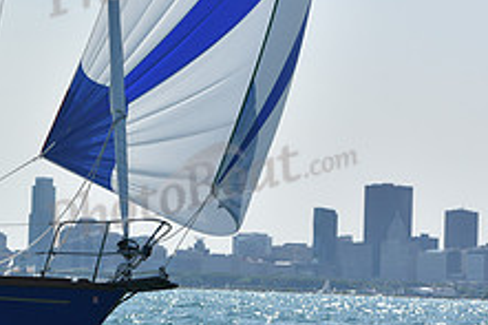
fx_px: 3630
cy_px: 105
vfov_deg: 5.1
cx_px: -66
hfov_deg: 7.6
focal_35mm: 268
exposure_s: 1/1600
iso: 250
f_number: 7.1
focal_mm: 102
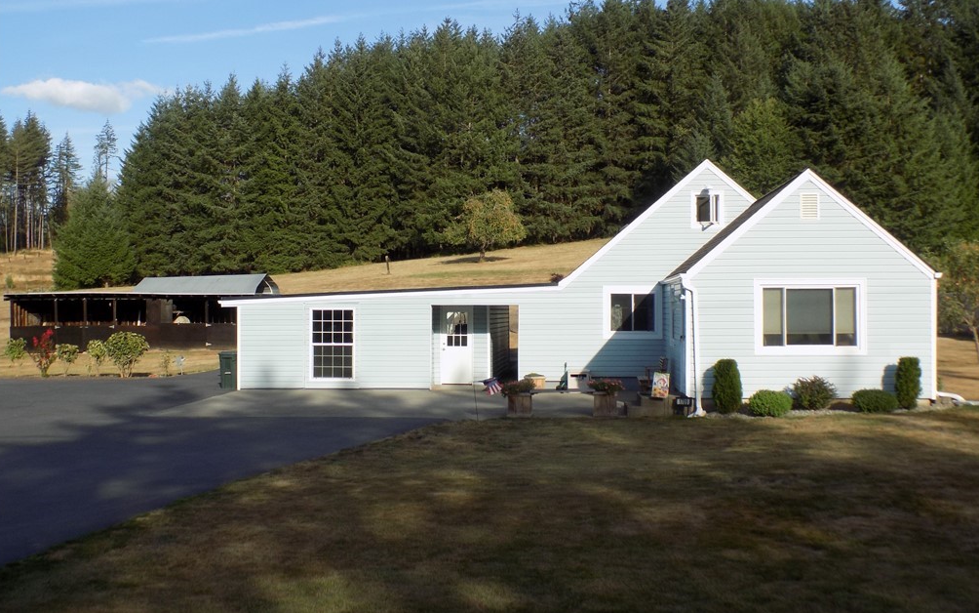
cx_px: 489
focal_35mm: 40
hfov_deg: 49.3
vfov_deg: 32.0
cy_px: 312
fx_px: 1067
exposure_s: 1/640
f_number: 3.5
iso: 80
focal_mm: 6.6
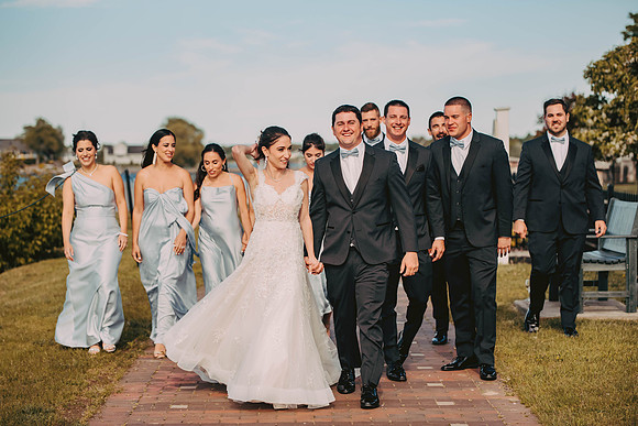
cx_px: 319
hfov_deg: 22.6
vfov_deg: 15.2
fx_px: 1595
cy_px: 213
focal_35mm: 90
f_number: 2.8
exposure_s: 1/4000
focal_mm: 90
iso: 500
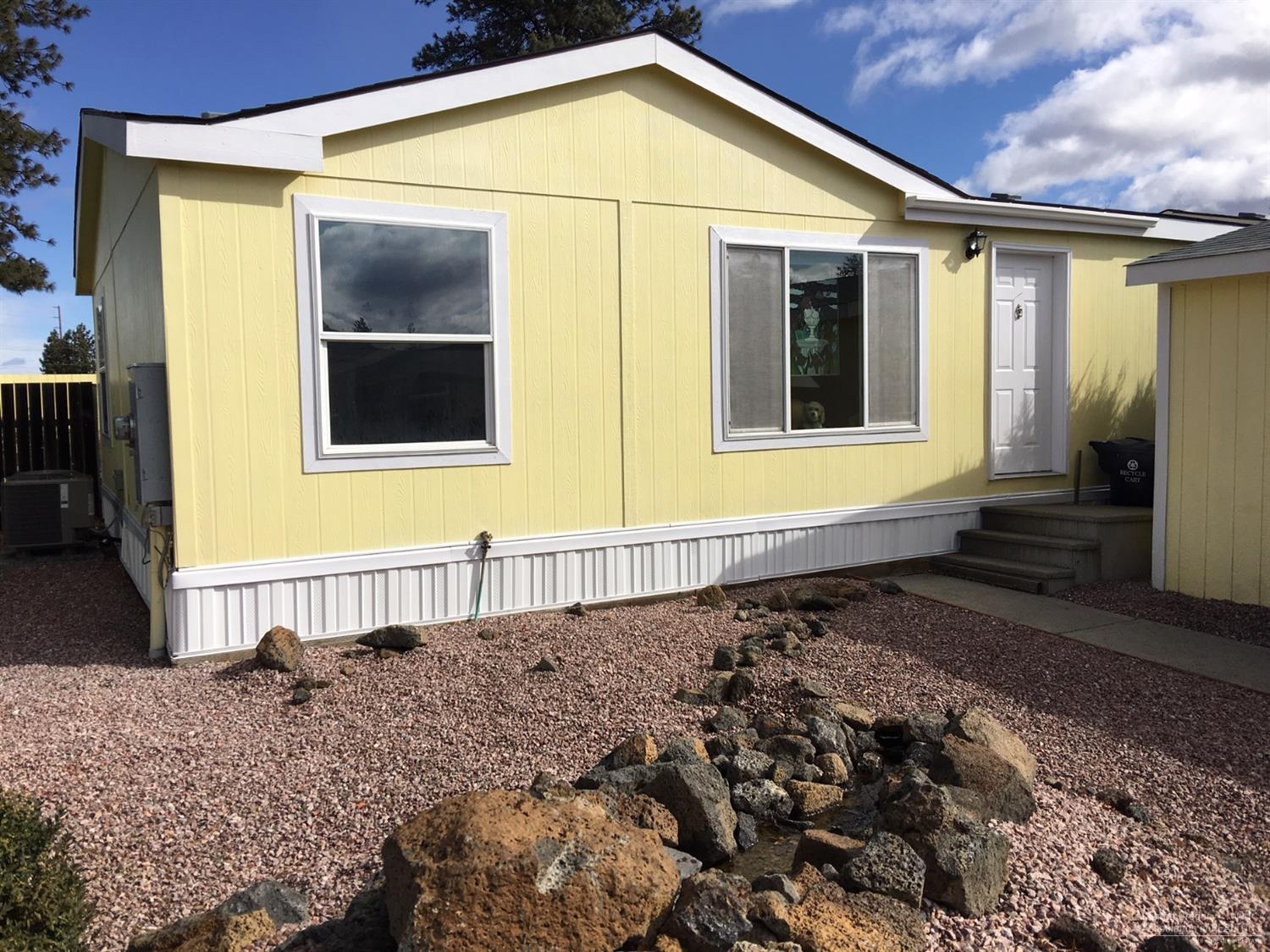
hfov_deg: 61.7
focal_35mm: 29
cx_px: 635
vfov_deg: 48.2
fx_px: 1064
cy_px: 476
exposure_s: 1/2024
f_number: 2.2
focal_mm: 4.15
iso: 25
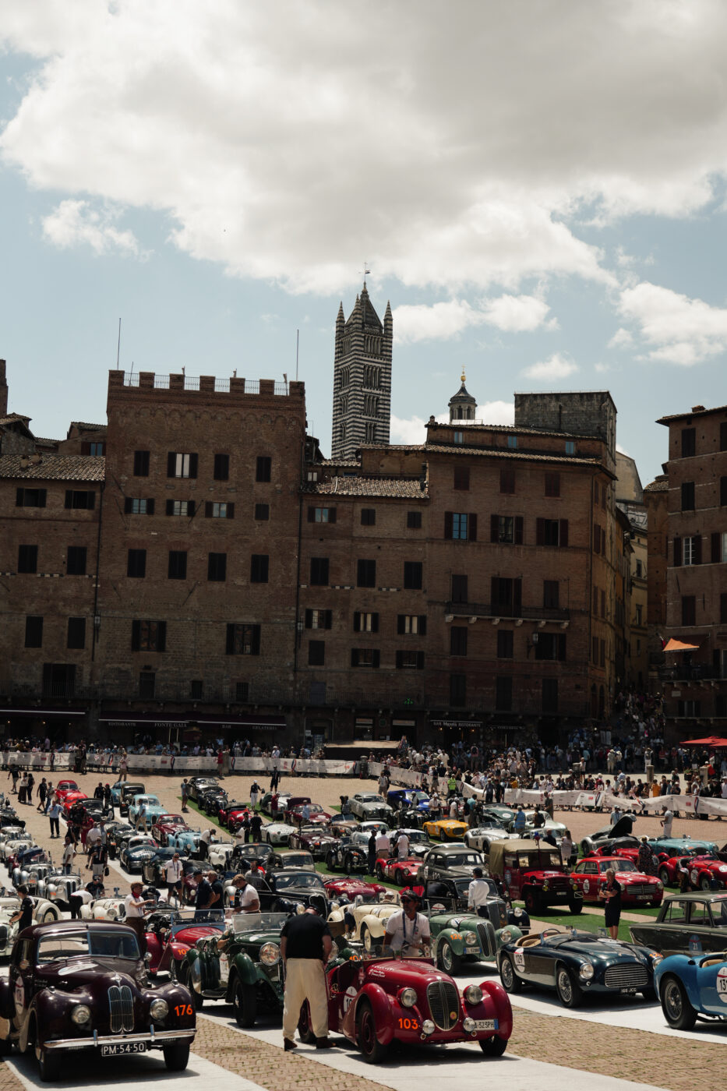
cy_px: 546
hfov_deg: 28.1
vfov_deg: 41.1
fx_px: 1454
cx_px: 364
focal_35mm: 48
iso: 100
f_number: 4
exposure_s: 1/640
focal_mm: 48
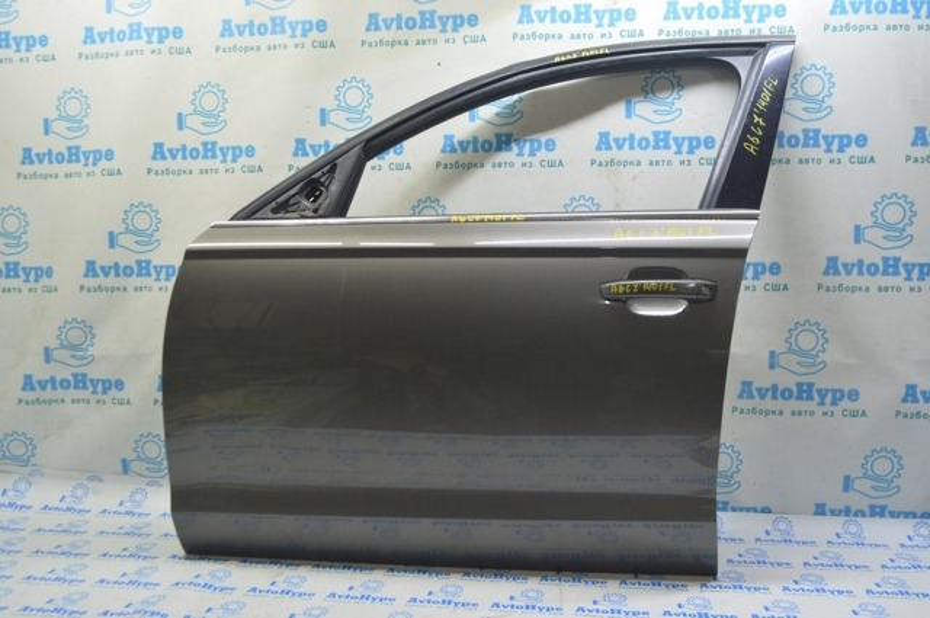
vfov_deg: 39.9
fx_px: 851
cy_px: 309
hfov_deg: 57.3
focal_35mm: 33
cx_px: 465
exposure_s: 1/20
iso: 400
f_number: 5.6
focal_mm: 22
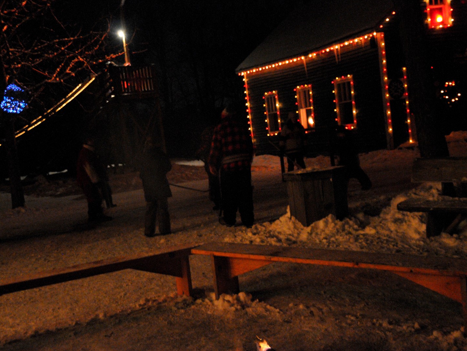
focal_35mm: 49
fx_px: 661
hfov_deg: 38.9
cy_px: 175
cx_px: 216
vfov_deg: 29.7
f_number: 4.2
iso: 3200
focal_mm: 30
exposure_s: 1/10
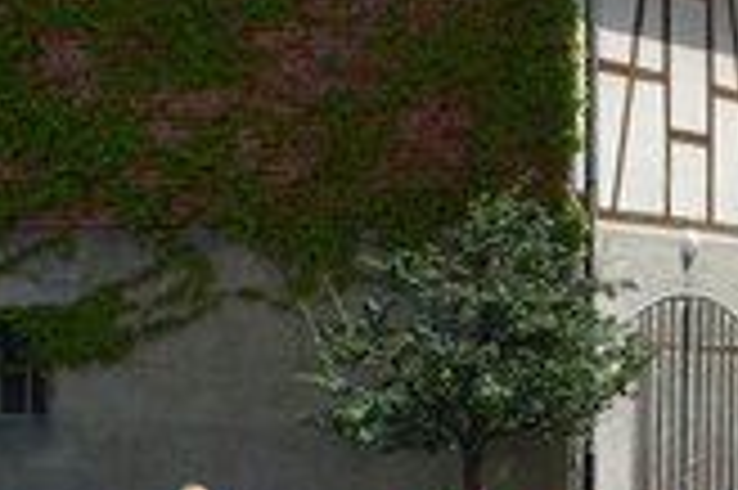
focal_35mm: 163
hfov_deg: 12.3
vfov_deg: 8.4
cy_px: 456
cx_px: 918
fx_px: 3338
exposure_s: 1/200
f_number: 4
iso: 200
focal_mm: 21.39
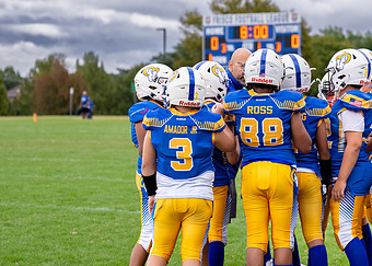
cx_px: 260
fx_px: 1384
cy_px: 125
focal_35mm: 131
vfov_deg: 11.0
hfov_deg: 15.3
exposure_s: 1/1250
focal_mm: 70
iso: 500
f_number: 2.8
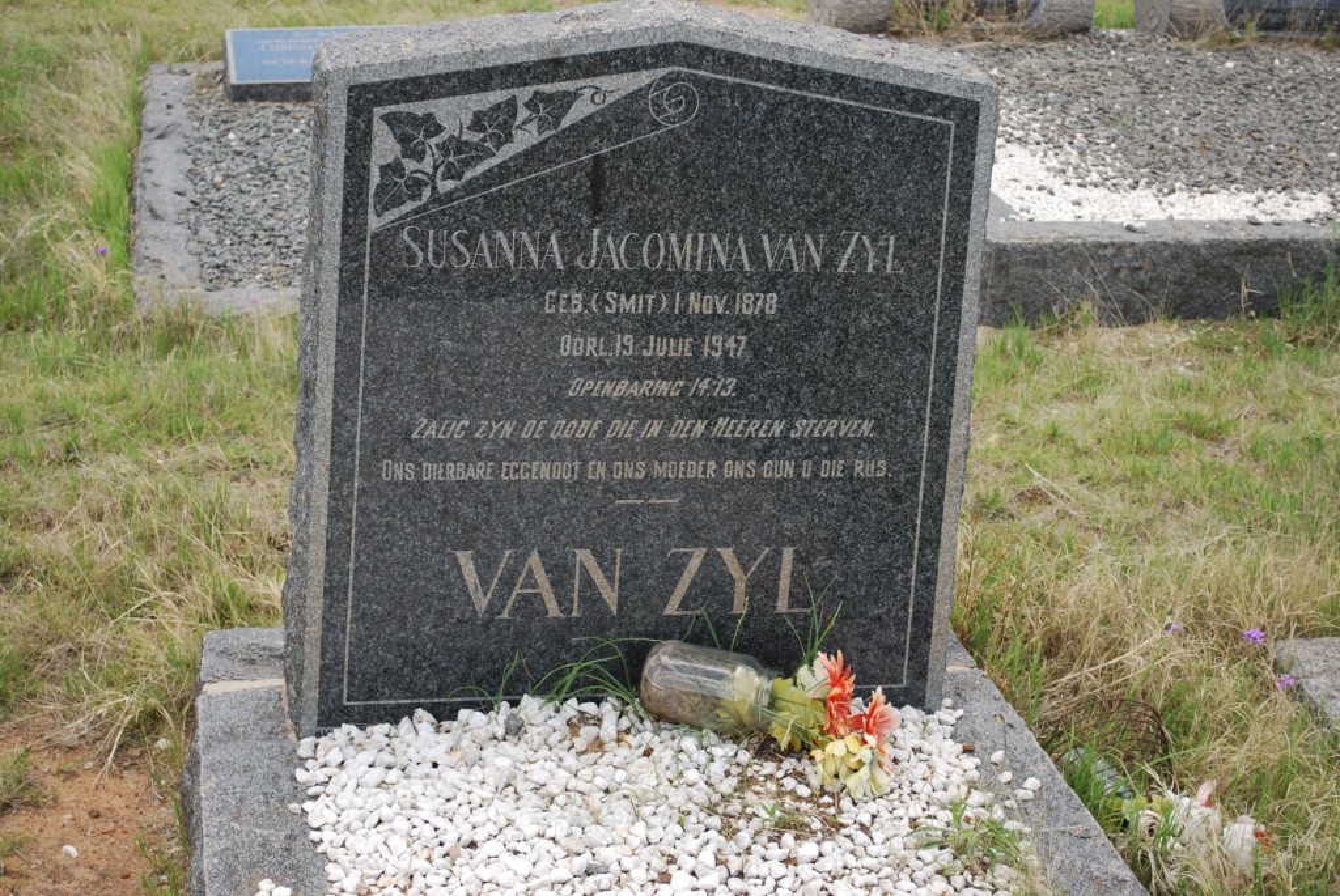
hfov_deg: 33.4
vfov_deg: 22.7
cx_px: 670
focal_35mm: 60
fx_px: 2236
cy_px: 448
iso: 100
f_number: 5.6
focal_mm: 40
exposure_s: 1/125
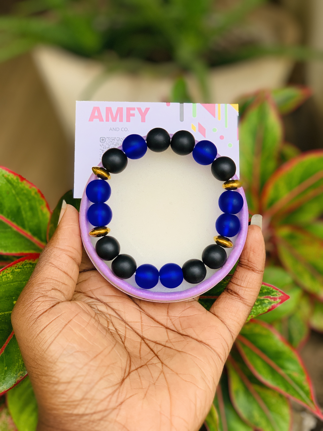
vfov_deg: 36.8
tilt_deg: -34.0
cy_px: 216
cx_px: 162
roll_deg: -1.8
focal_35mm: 52
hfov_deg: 28.0
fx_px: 647
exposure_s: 1/122
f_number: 2.4
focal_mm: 6
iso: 50
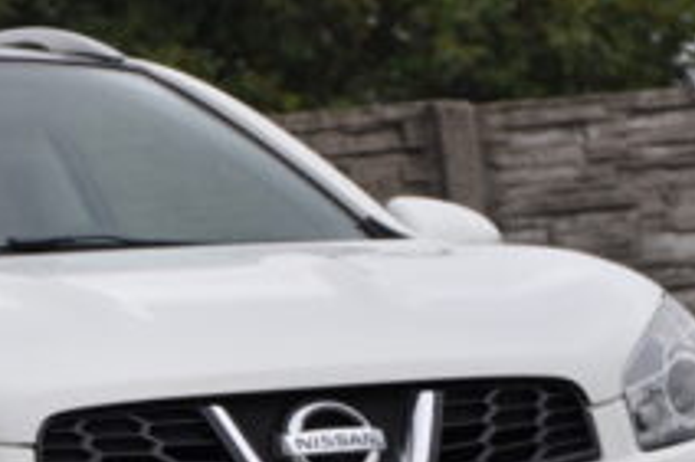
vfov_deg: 4.0
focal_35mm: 339
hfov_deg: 6.1
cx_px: -95
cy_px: 598
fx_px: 6539
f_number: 5.3
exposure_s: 1/80
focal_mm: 80
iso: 400
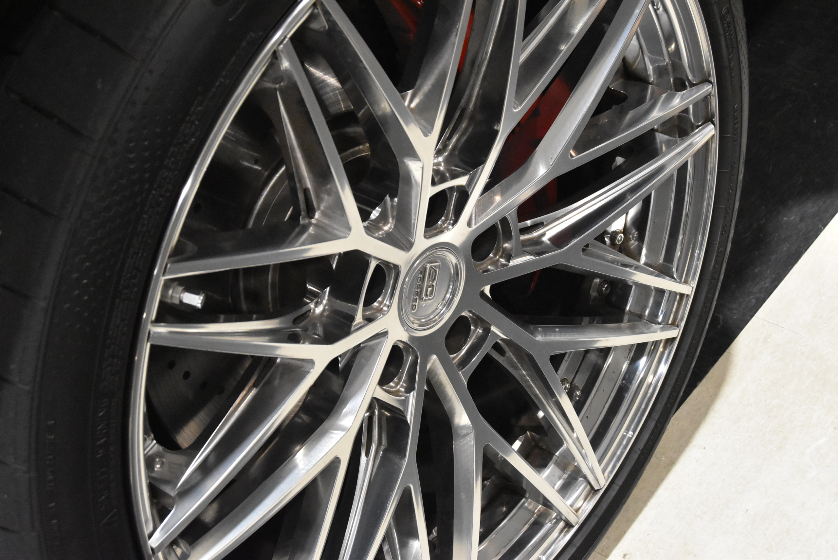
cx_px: 419
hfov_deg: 29.8
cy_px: 280
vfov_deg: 20.2
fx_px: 1572
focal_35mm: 68
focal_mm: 45
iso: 6400
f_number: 8
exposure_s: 1/60
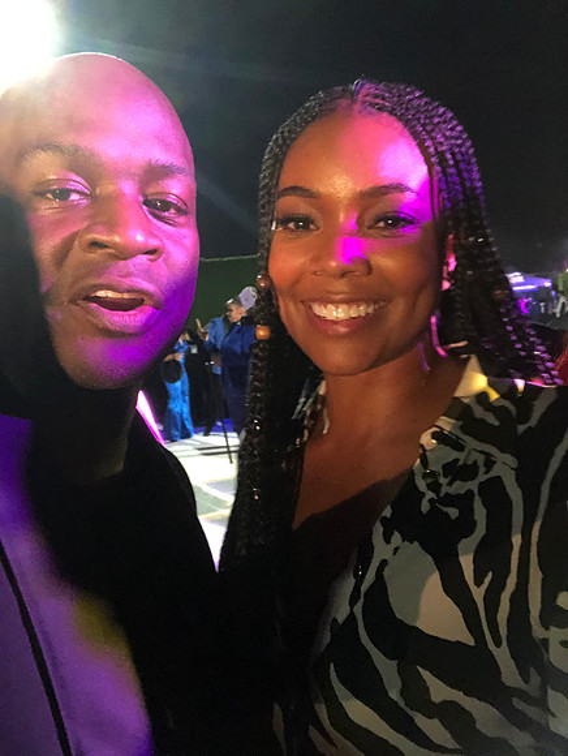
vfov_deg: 56.8
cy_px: 378
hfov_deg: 44.2
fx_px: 699
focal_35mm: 32
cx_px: 284
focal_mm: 2.87
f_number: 2.2
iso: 640
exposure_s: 1/30
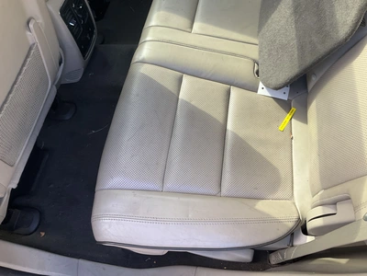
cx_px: 184
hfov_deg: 61.7
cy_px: 138
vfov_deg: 48.2
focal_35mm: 29
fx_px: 307
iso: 32
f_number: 1.8
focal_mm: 3
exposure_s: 1/122
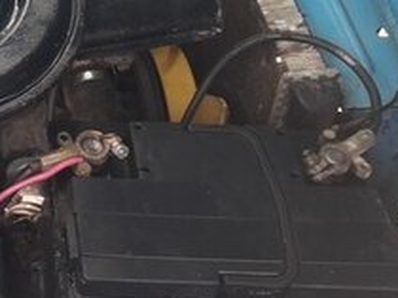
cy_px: -47
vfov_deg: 16.7
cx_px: -104
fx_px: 976
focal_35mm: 85
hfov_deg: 21.1
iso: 50
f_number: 1.9
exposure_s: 1/100
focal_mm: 3.6
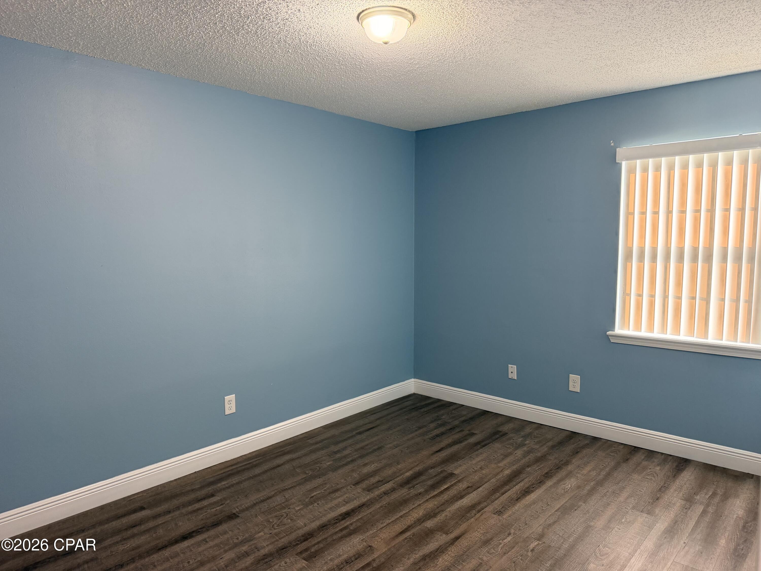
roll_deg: +0.1
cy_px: 286
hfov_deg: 71.6
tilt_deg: -5.6
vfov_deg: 56.8
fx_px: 528
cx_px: 380
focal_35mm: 24
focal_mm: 6.76
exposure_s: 1/60
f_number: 1.78
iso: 200
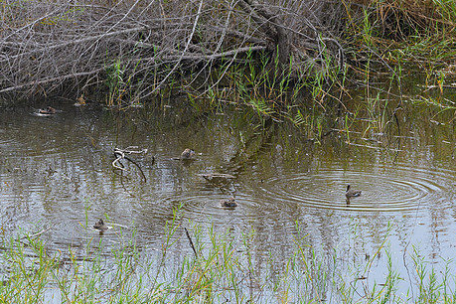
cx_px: 225
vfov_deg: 3.4
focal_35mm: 401
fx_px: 5079
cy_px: 195
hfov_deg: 5.1
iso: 560
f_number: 5.6
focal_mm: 200
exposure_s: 1/1000
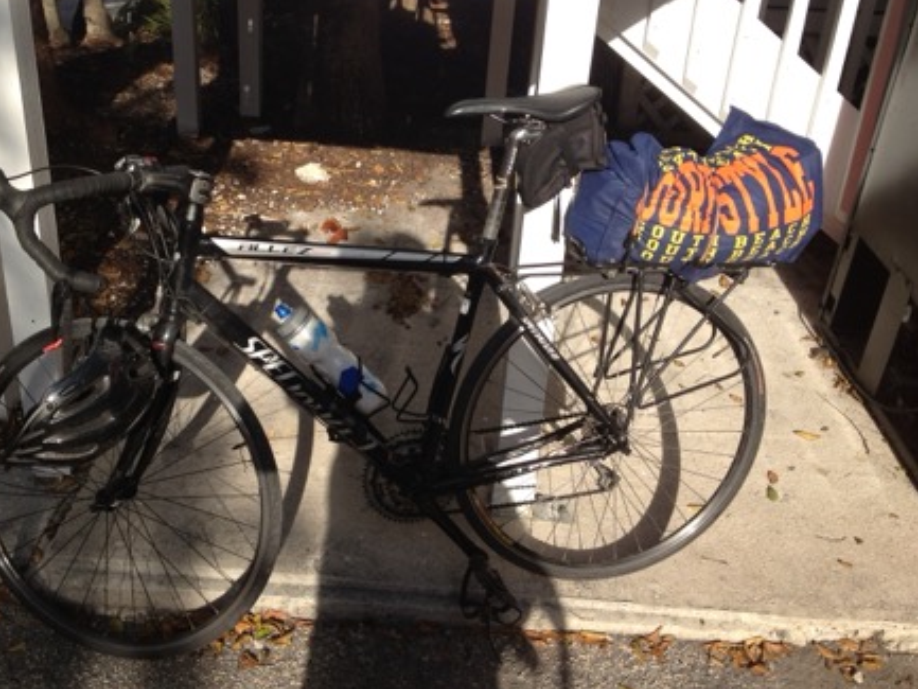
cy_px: 356
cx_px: 390
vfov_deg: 34.4
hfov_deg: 44.6
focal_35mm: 42
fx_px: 1114
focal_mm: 4.28
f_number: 2.4
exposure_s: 1/1255
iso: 64
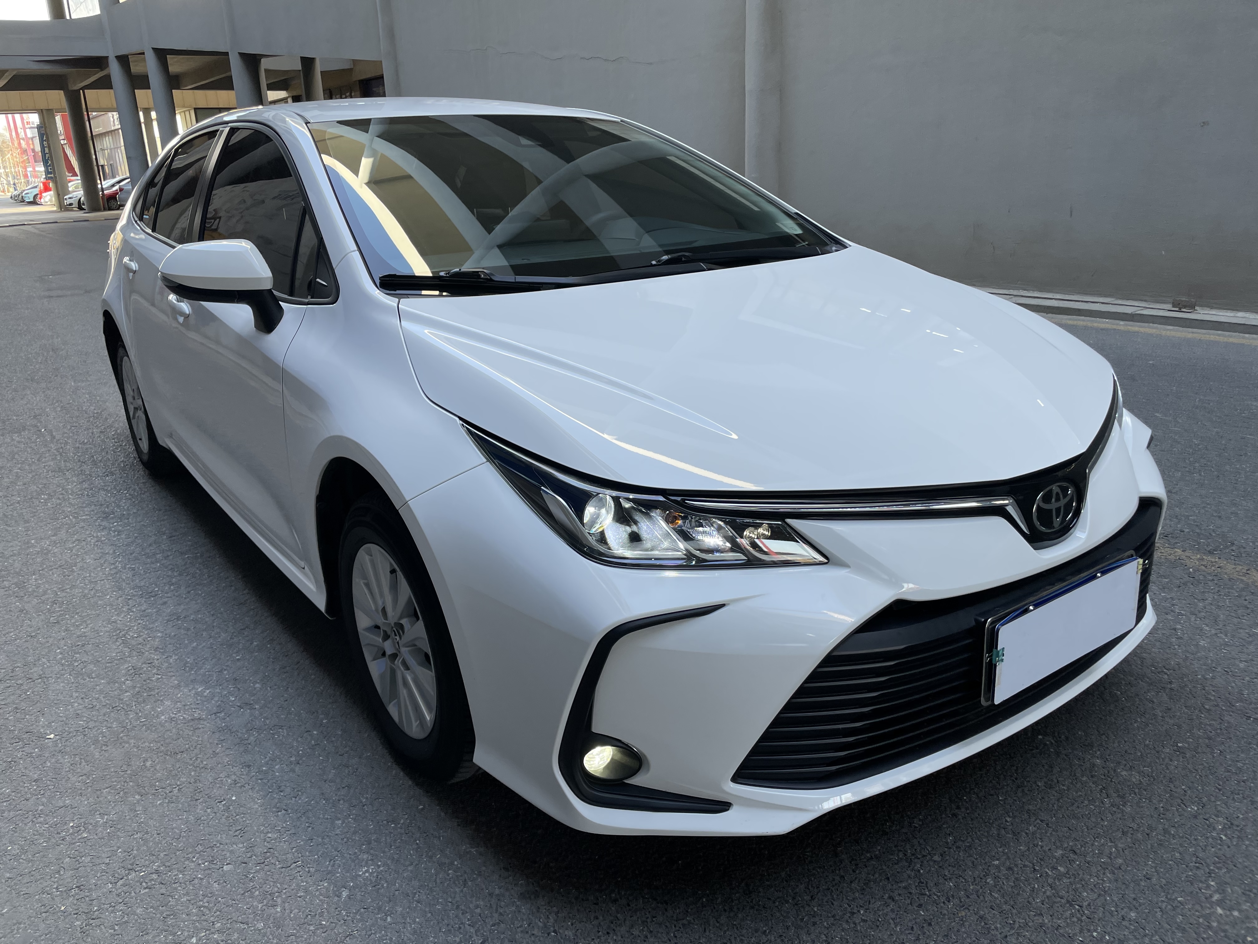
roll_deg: +3.3
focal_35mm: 26
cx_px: 629
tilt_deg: -16.6
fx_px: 945
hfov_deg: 67.3
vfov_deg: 53.1
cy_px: 472
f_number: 1.6
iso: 32
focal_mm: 4.2
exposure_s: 1/219
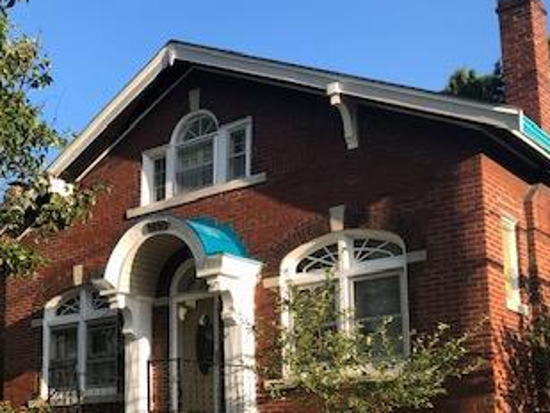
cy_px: 344
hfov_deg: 32.1
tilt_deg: +9.1
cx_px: 87
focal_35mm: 58
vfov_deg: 24.7
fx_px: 922
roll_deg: +0.6
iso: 20
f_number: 1.8
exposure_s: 1/676
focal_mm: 3.99
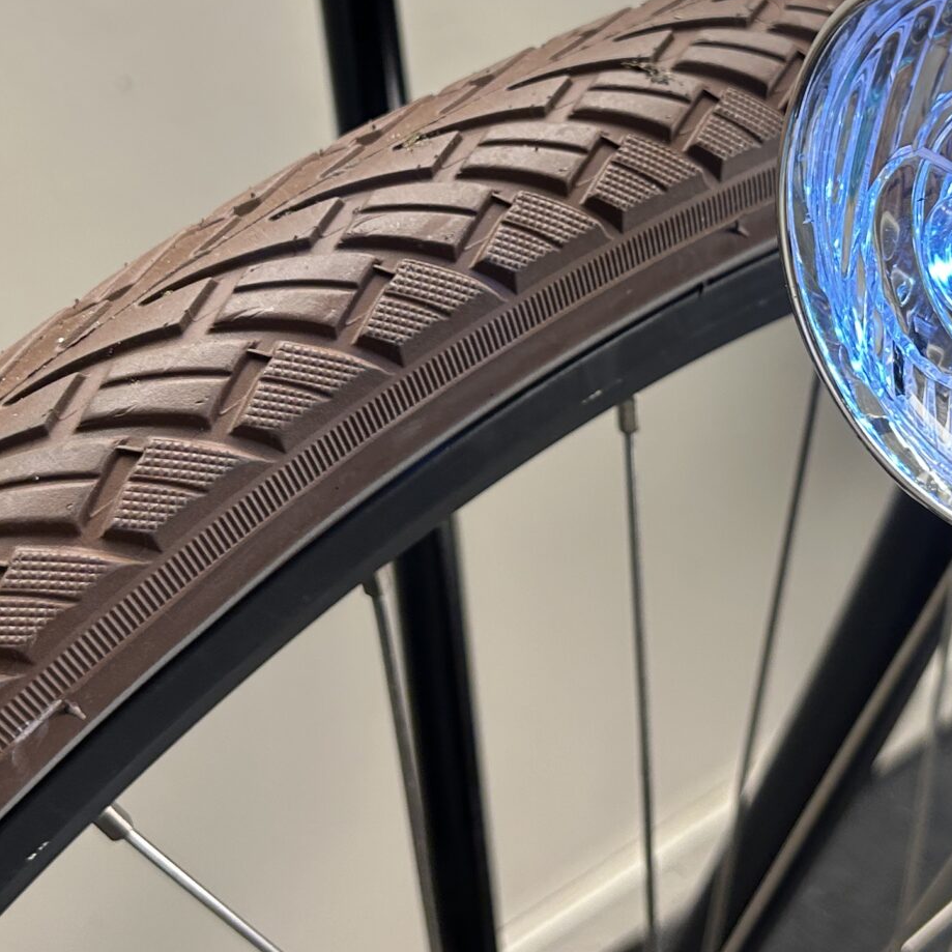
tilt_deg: -26.5
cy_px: 239
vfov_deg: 26.5
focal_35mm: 64
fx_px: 1991
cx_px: 679
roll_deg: -7.4
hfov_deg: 26.6
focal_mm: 5.7
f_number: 1.5
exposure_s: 1/100
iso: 50
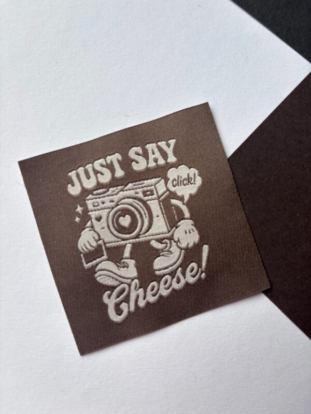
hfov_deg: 53.1
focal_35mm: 26
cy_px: 207
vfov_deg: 67.3
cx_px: 156
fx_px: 311
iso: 50
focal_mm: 5.96
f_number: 1.6
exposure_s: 1/399
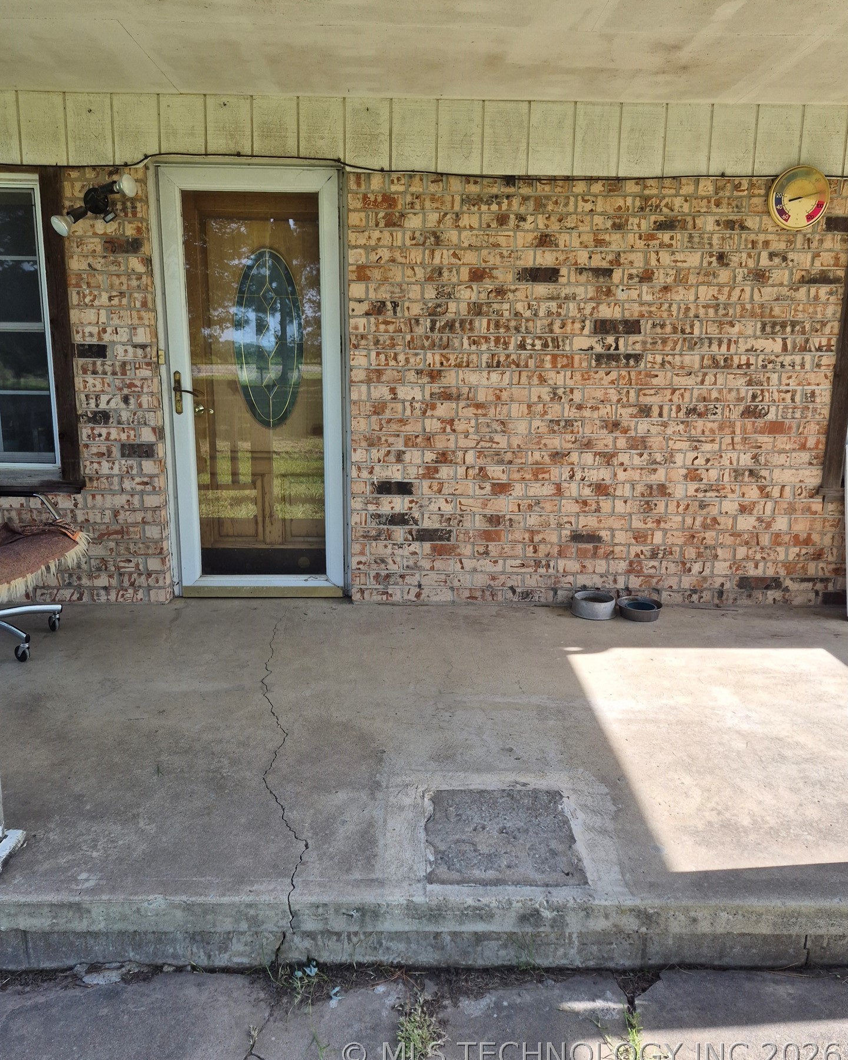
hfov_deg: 58.8
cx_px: 424
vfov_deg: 70.3
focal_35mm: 24
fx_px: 753
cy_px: 514
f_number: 1.8
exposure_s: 1/2056
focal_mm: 5.4
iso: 80
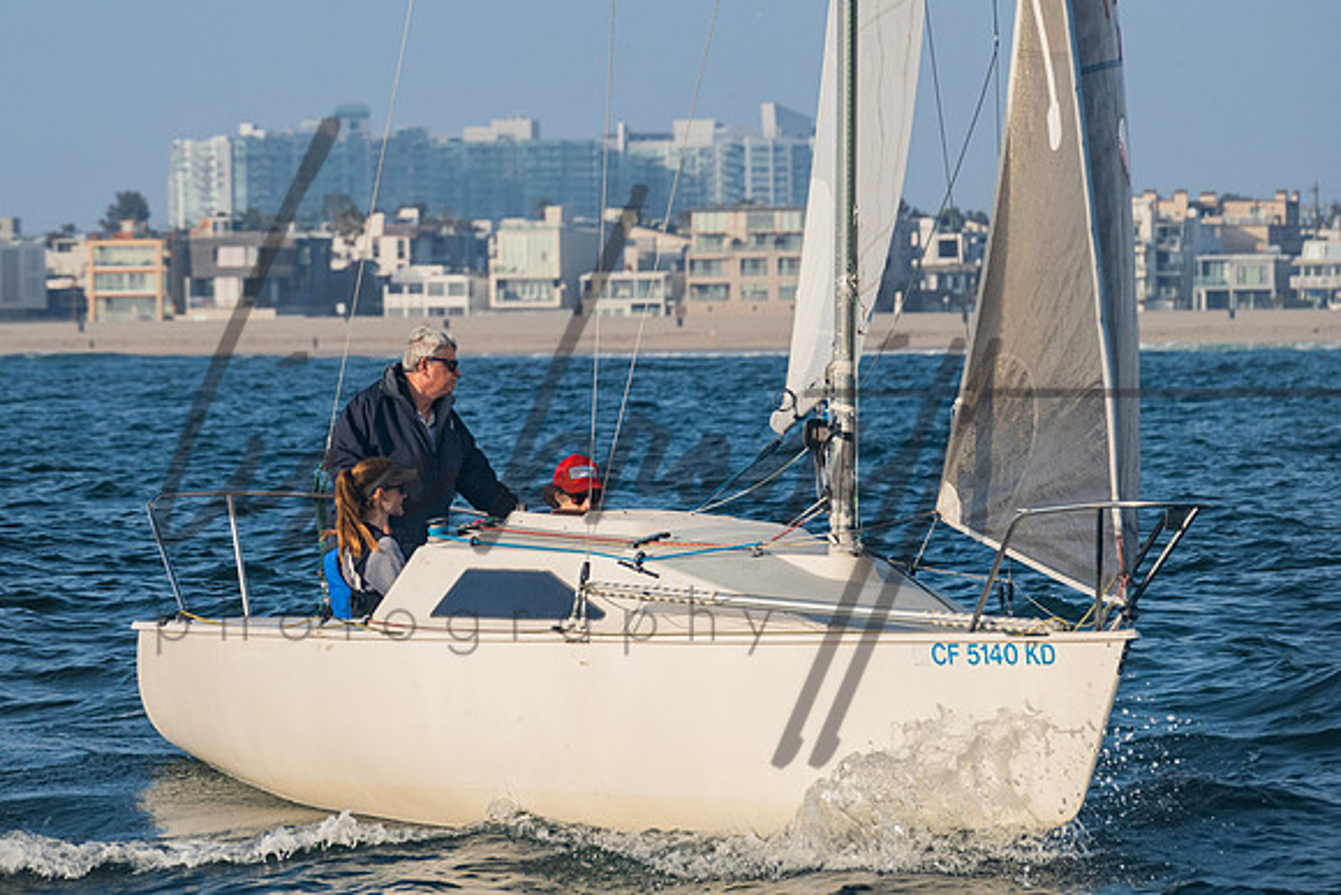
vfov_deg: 4.4
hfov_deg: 6.6
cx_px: 489
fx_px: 11612
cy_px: 216
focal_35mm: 312
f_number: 8
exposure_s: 1/800
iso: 400
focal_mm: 200
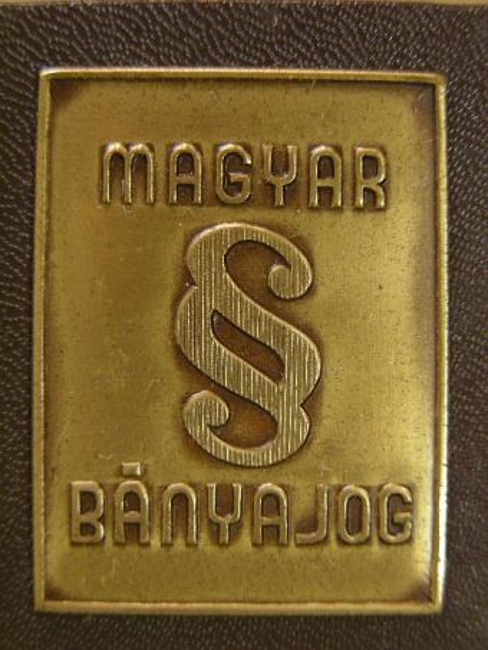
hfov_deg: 18.7
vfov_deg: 24.7
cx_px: 244
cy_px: 325
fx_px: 1484
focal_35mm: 79
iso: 200
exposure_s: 1/14.3
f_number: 3.5
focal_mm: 13.2
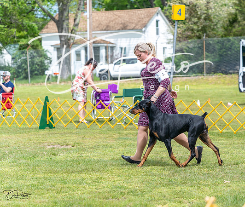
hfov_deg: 14.2
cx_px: 158
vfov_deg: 12.0
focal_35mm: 133
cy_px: 104
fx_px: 985
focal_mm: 112
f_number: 4.5
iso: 100
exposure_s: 1/640
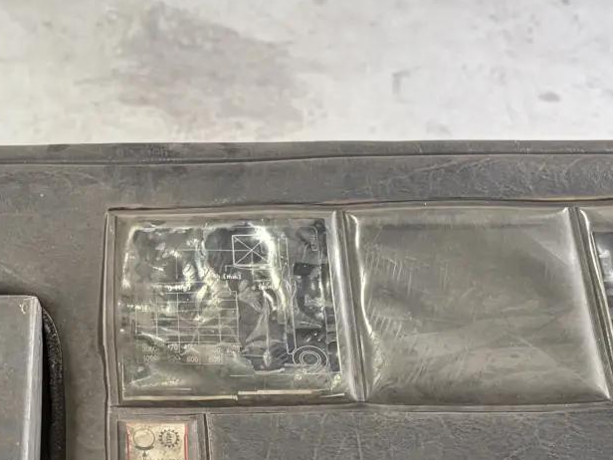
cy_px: 346
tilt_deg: -56.8
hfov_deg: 23.9
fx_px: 1434
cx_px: 166
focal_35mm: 81
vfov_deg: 18.1
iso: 125
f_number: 1.6
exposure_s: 1/100
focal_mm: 5.96
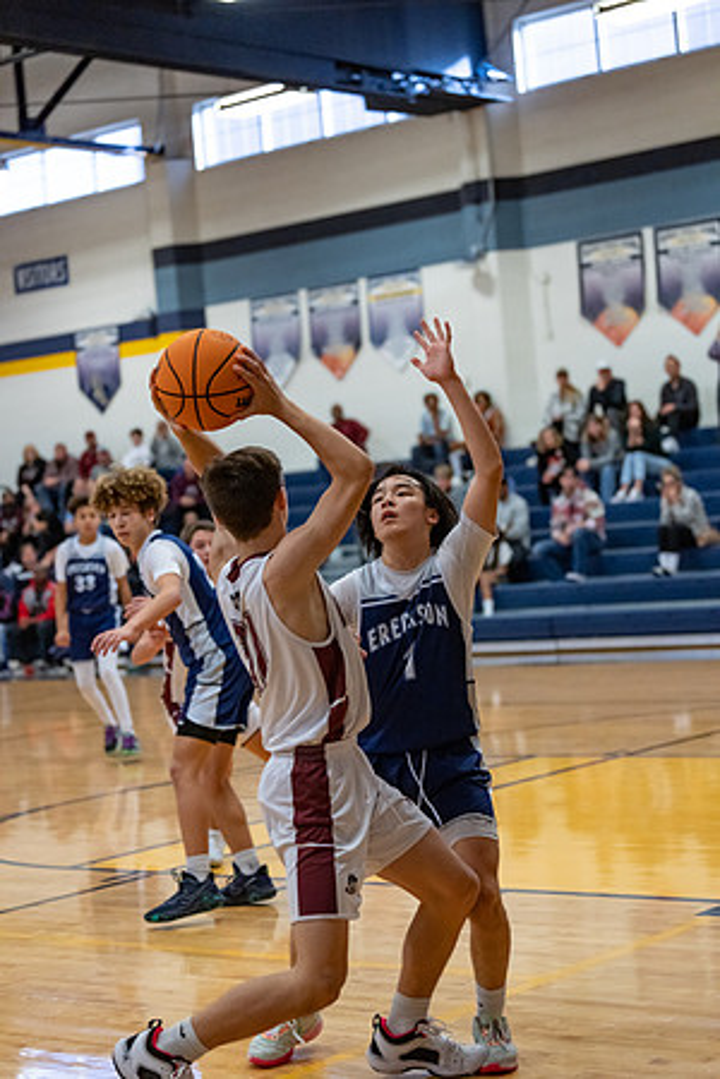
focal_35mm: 70
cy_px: 540
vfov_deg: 28.8
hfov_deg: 19.5
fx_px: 2100
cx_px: 360
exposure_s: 1/1000
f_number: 2.8
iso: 5000
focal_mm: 70
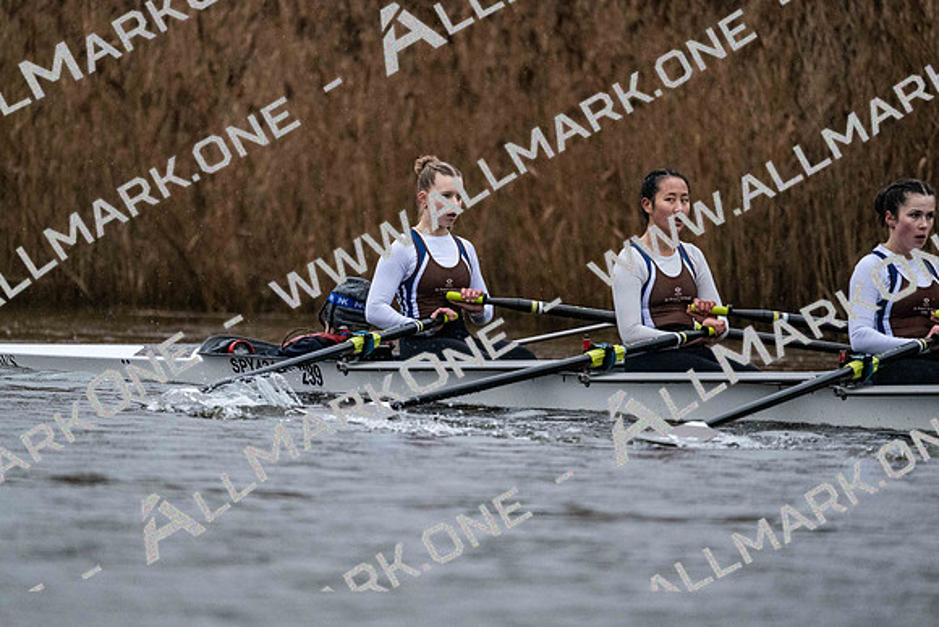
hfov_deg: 5.2
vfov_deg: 3.4
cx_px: 470
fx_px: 10435
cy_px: 314
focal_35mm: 400
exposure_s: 1/1600
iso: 6400
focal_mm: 400
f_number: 4.5
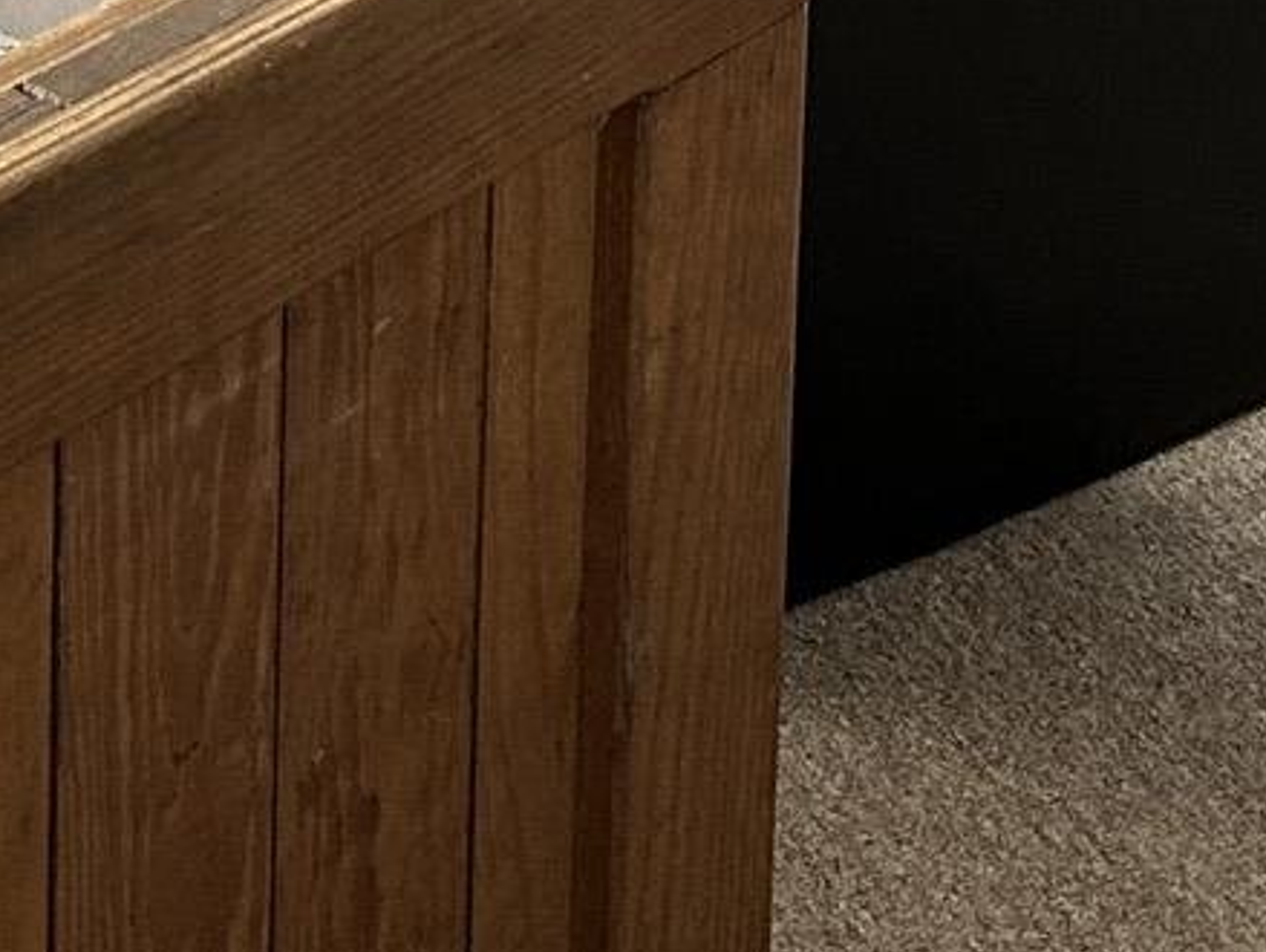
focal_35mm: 142
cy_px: -1463
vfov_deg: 9.2
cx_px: 911
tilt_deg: -11.8
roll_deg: -0.9
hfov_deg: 13.8
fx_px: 5198
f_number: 1.5
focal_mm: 5.7
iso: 160
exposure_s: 1/60
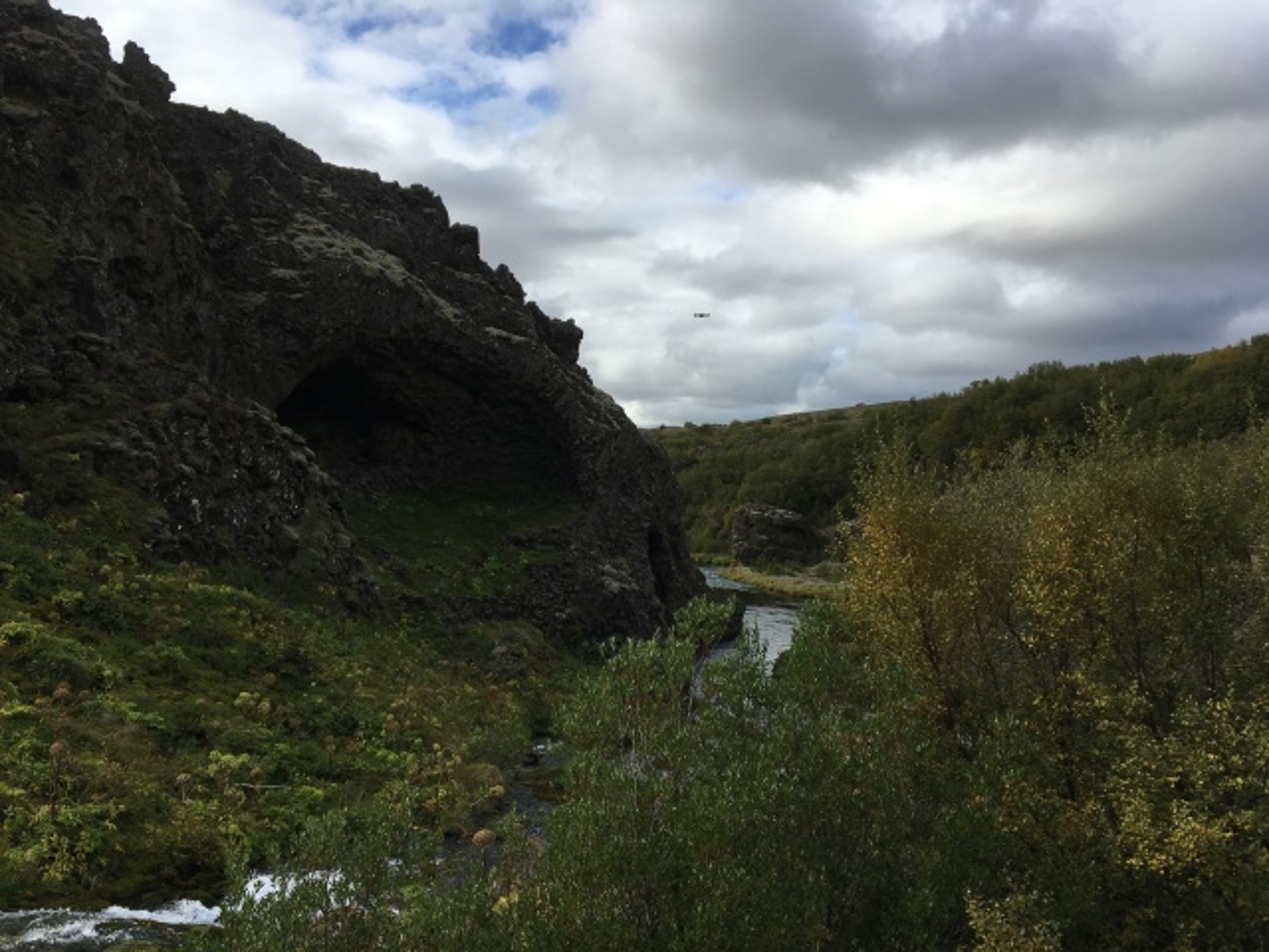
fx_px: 1063
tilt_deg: +0.4
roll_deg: -0.2
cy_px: 476
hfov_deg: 61.7
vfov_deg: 48.2
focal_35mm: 29
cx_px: 634
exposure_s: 1/1570
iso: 25
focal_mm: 4.15
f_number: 2.2
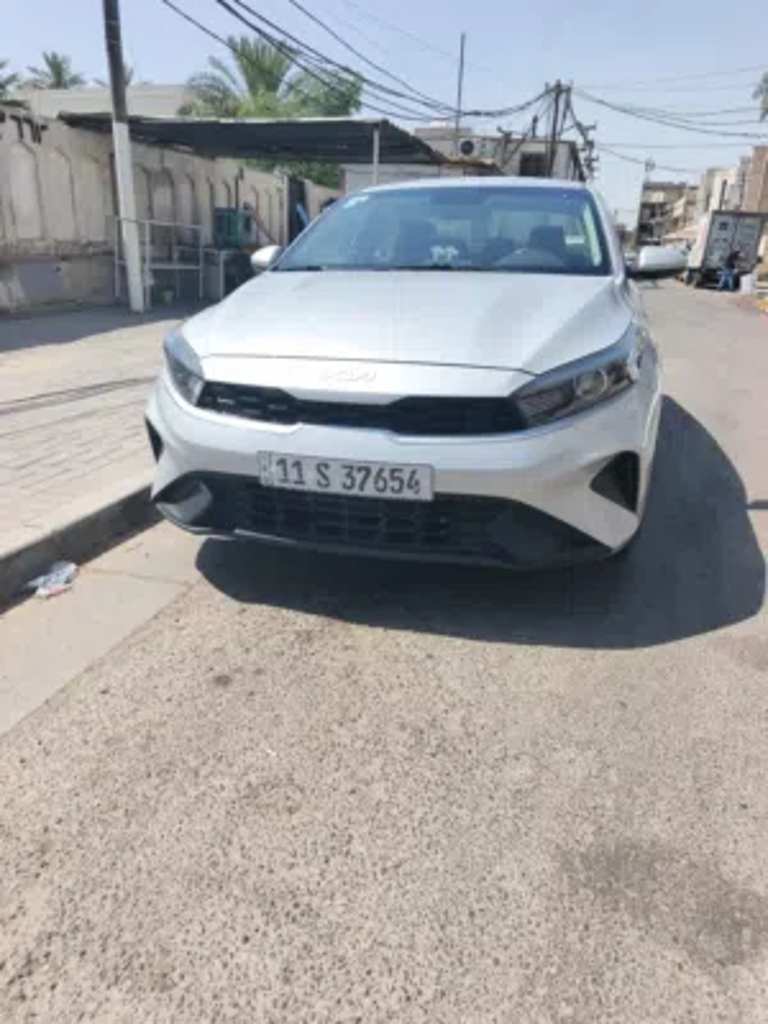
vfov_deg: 73.9
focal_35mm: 23
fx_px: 680
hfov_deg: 58.9
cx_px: 384
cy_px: 512
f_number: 1.8
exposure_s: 1/2708
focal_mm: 5.56
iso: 50
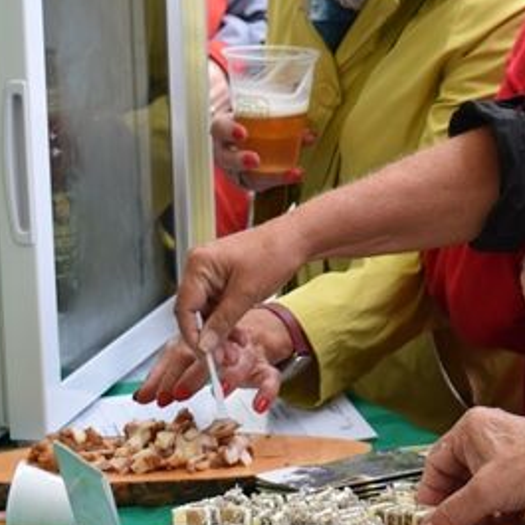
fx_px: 2448
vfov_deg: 12.2
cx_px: 608
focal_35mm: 143
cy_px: 84
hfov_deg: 12.0
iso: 400
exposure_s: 1/100
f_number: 5
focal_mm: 29
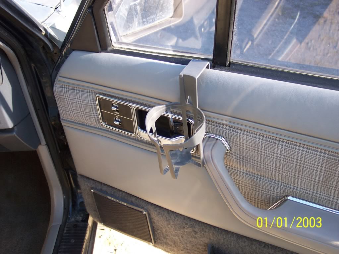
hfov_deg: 49.0
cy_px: 127
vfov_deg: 37.7
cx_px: 170
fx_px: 372
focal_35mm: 38
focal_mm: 8
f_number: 2.8
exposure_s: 1/125
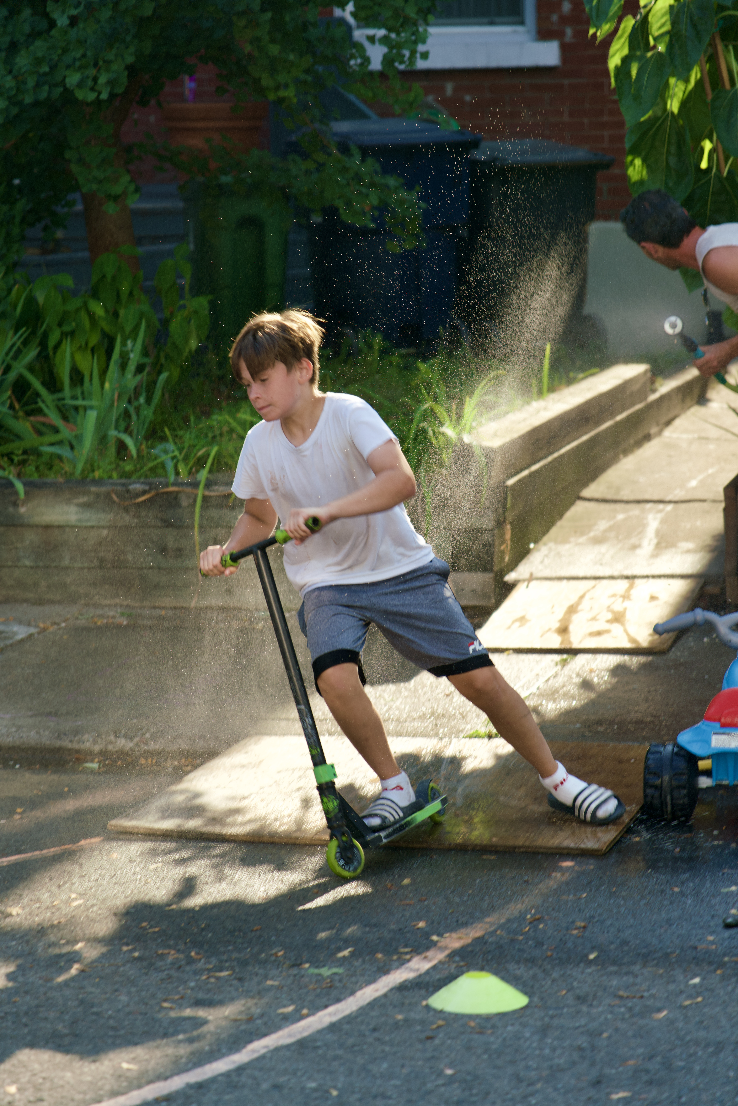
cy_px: 553
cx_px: 369
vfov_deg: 19.5
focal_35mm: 105
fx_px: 3227
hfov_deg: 13.0
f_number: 4
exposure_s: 1/250
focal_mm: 105
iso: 200
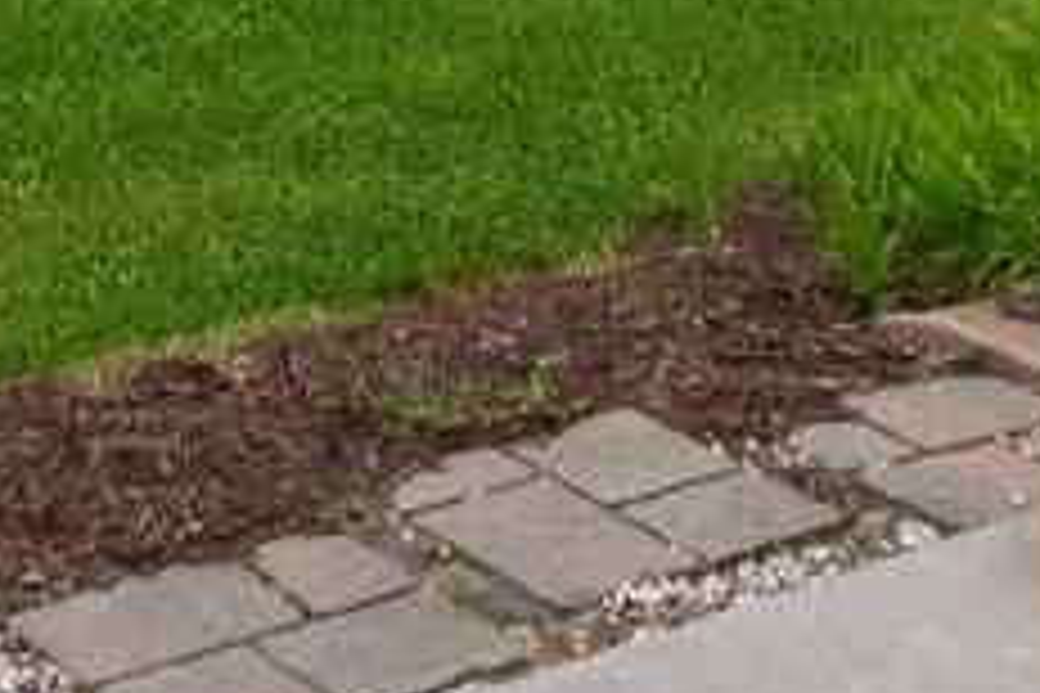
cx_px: 500
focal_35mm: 105
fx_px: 3033
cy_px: -846
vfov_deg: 11.3
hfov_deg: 19.5
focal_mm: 10
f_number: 6.3
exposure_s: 1/125
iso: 100
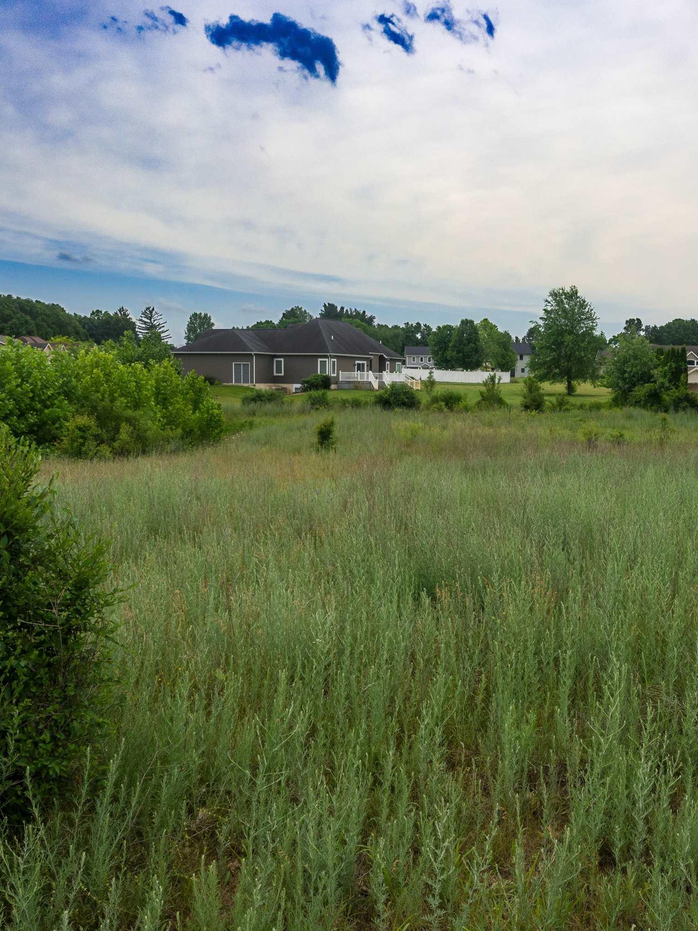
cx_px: 461
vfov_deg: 52.6
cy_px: 467
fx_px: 941
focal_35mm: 35
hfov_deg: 40.2
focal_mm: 16
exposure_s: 1/125
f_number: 11
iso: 220
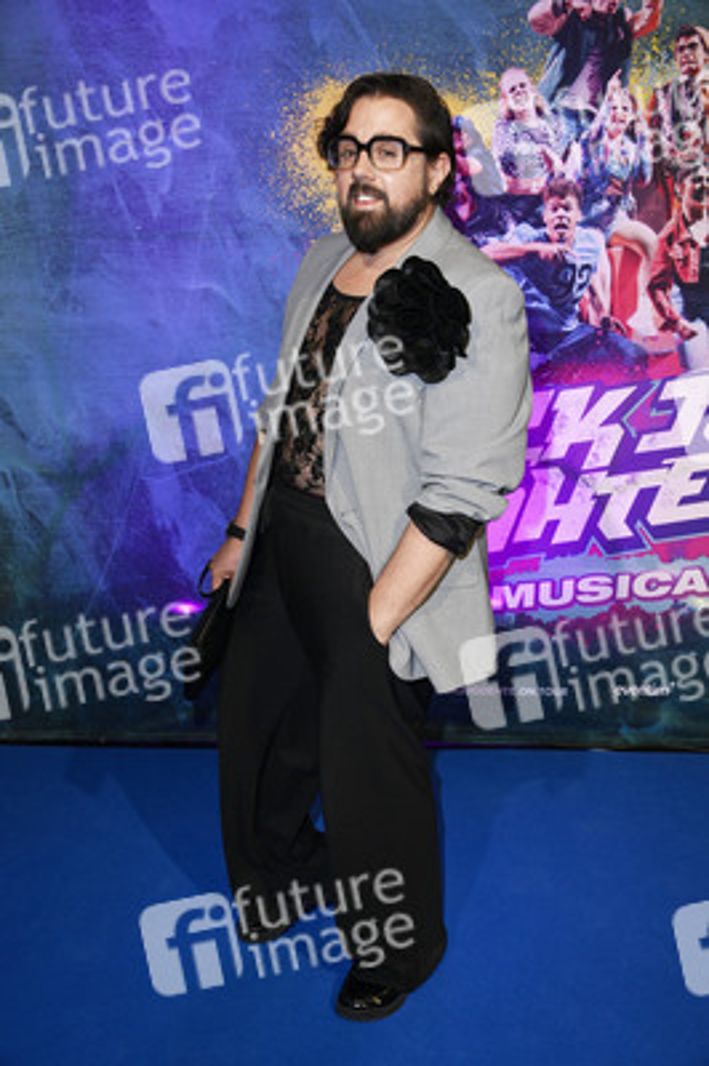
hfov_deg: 38.8
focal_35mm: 34
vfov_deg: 55.8
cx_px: 354
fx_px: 1006
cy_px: 533
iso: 1250
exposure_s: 1/250
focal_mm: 34
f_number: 5
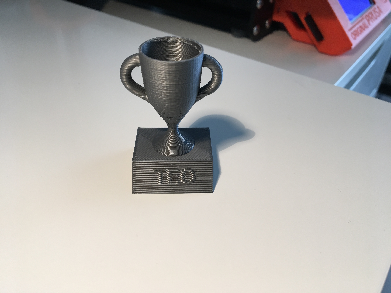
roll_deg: -2.4
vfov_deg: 48.2
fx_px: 328
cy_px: 146
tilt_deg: -37.2
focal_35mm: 29
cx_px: 196
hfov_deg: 61.7
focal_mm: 4.15
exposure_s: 1/33
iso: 25
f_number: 2.2
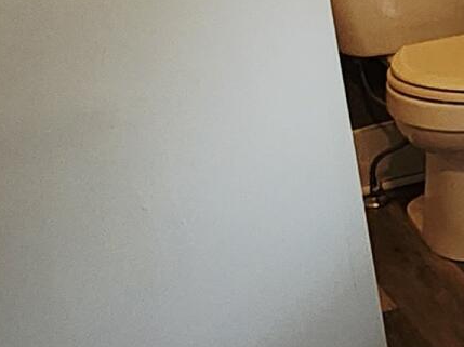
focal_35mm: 91
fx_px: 1219
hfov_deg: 16.7
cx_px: 901
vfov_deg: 16.1
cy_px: 51
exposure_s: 1/60
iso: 250
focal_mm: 2.2
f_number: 2.2
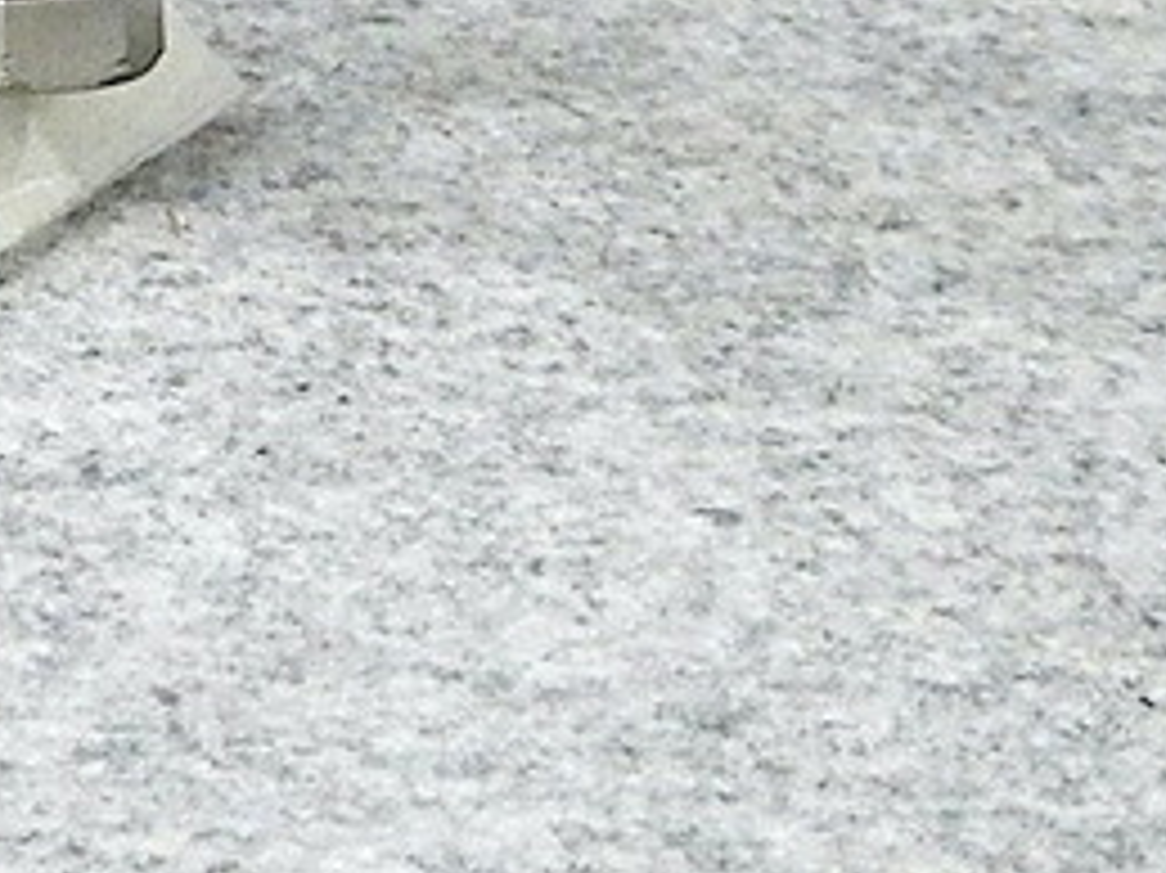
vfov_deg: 5.4
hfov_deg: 7.0
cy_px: -346
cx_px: -932
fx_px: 9225
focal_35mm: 274
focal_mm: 13.2
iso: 1600
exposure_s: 1/80
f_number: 4.6
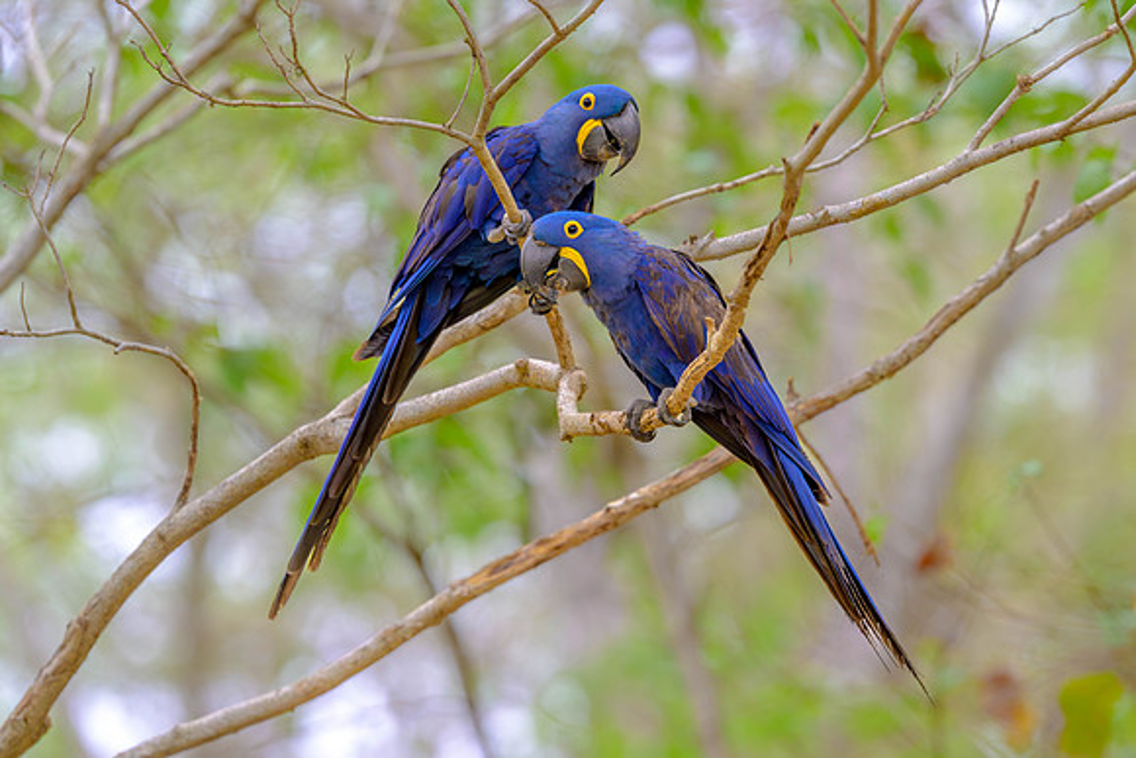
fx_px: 14381
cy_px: 378
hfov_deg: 4.5
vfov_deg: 3.0
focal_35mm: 456
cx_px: 608
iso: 2800
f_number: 4.5
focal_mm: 400
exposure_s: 1/3200
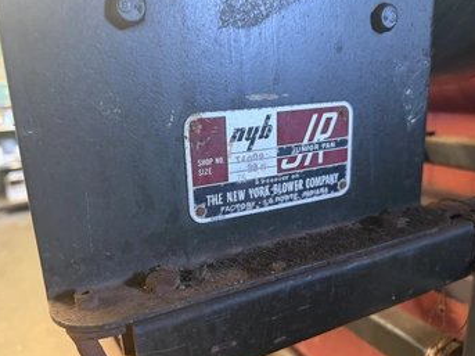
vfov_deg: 49.6
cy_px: 201
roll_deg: +3.3
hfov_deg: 63.4
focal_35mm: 28
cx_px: 226
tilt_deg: -16.8
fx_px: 384
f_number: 1.78
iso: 500
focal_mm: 6.76
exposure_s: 1/60
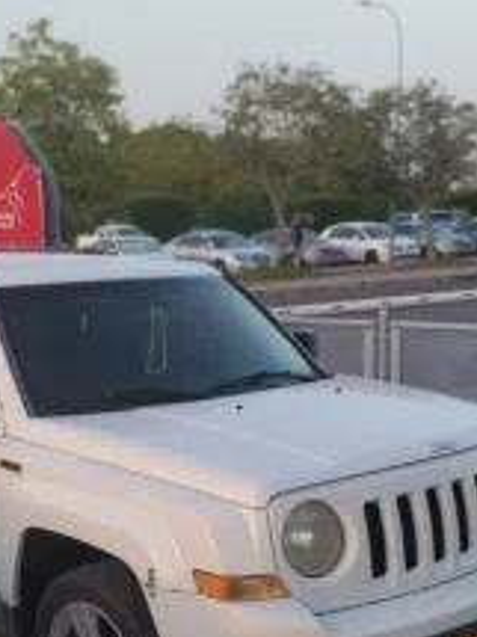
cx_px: 166
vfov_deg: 35.1
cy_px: 444
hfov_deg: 26.9
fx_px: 993
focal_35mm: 54
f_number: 1.8
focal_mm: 4.22
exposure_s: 1/155
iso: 50
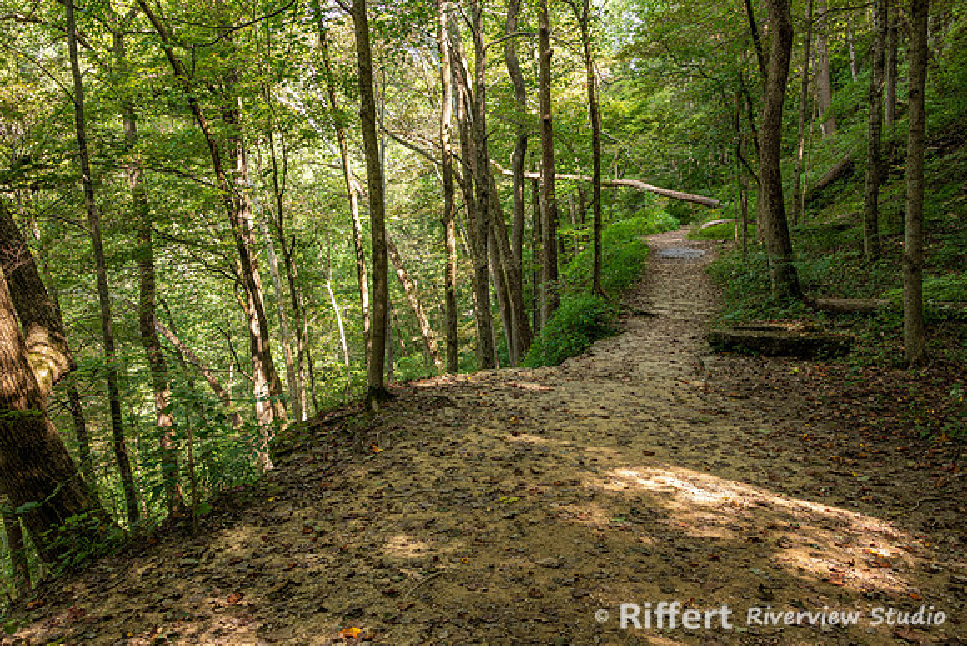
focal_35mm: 28
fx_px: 752
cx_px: 484
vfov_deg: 46.4
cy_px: 323
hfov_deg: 65.5
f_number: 8
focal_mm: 28
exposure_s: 1/125
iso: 800
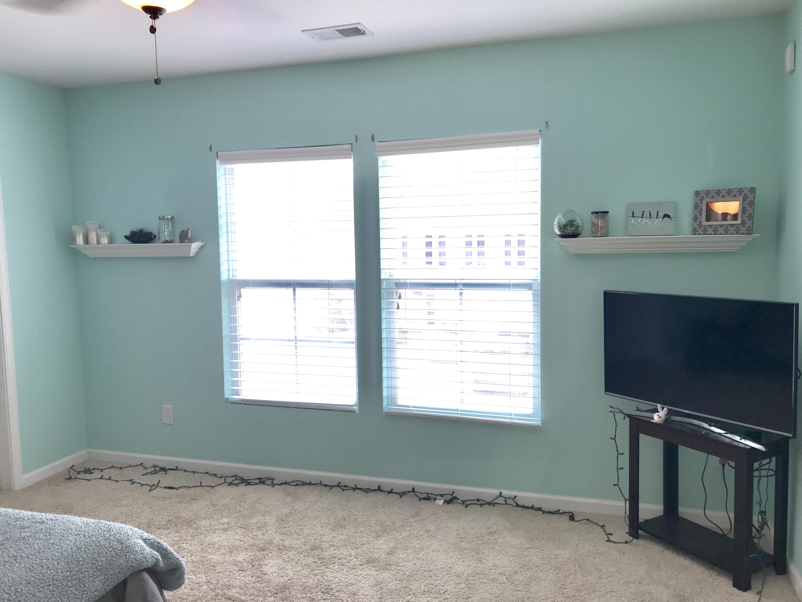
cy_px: 301
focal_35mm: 28
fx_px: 649
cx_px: 401
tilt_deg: -5.1
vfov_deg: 49.7
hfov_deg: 63.4
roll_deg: +0.9
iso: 20
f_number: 1.8
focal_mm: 3.99
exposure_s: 1/32
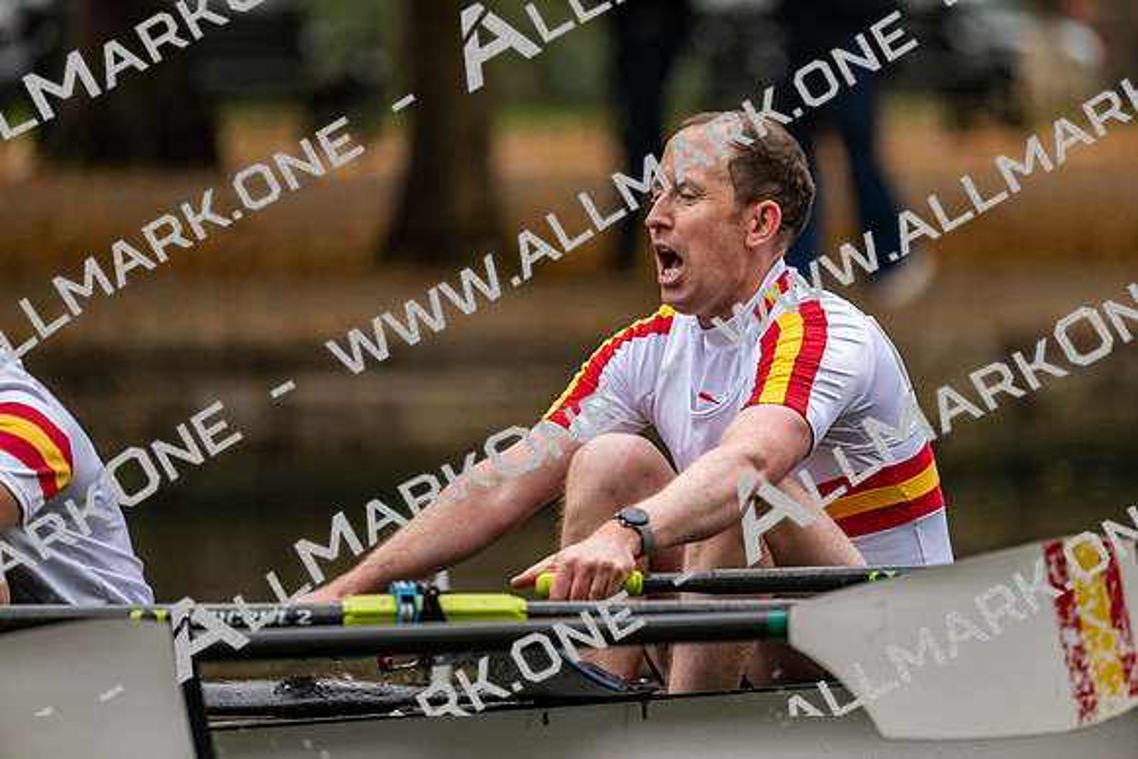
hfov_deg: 5.2
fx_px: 12647
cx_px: 569
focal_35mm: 400
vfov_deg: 3.4
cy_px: 380
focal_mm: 400
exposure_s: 1/2500
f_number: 4.5
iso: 2200
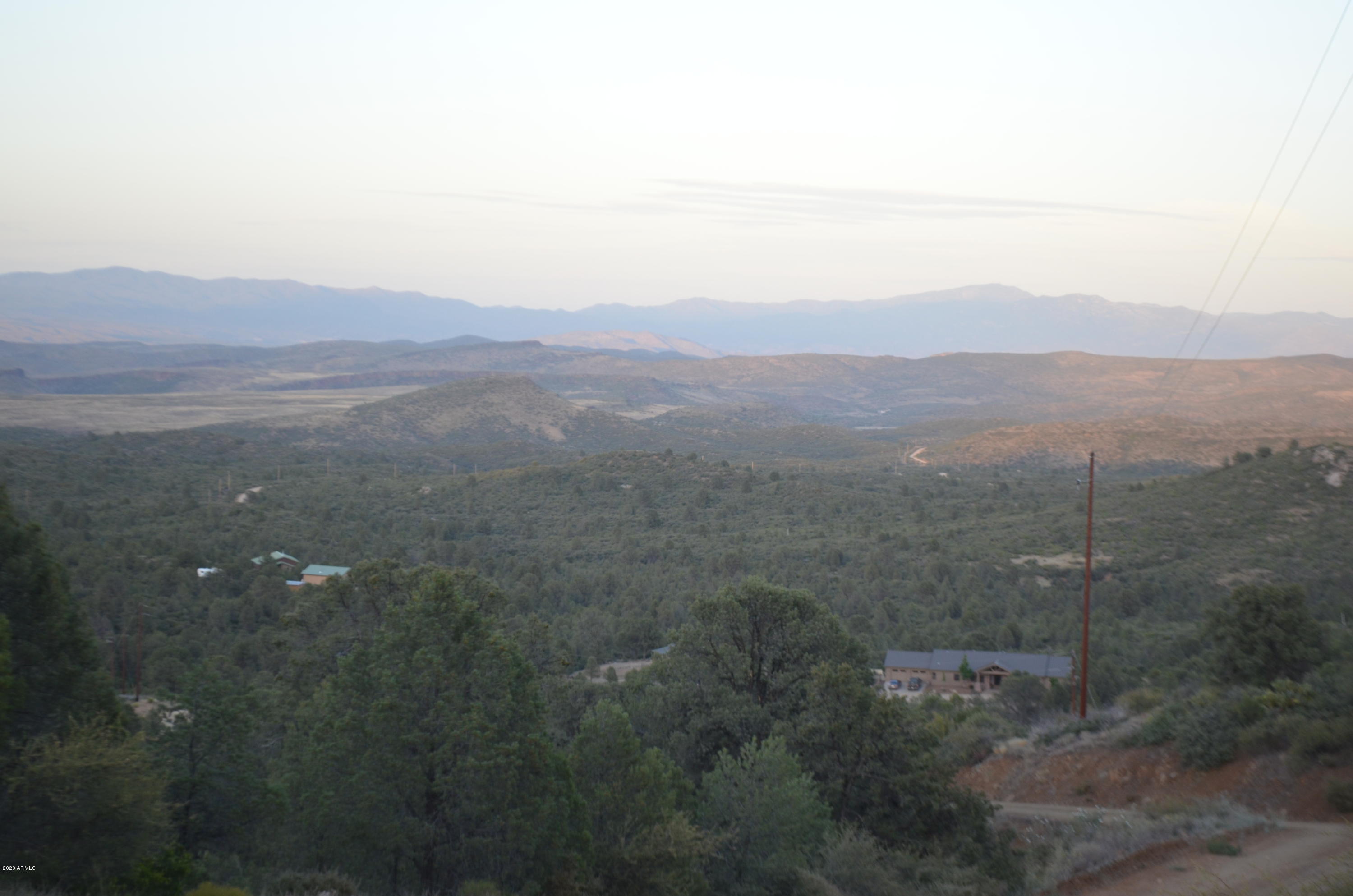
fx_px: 2700
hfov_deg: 28.1
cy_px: 448
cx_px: 676
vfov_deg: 18.8
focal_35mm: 72
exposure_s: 1/125
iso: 360
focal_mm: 48
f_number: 5.6
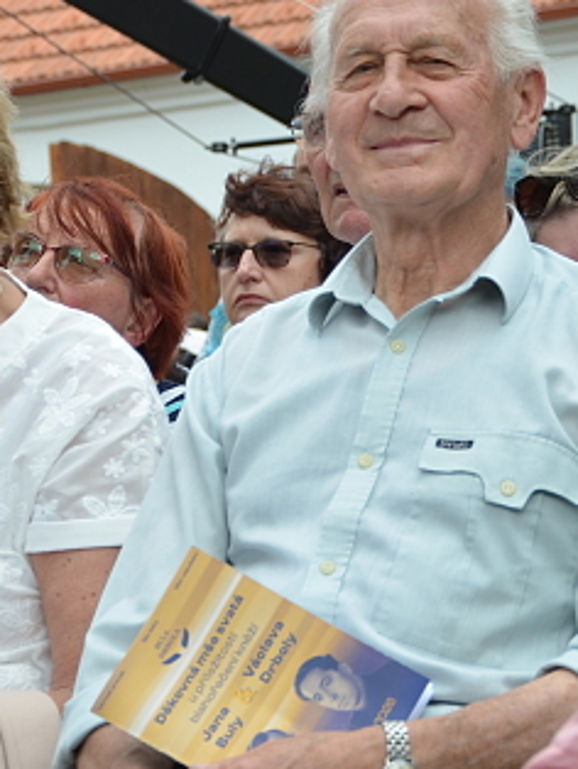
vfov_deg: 11.2
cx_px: 407
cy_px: 416
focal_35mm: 176
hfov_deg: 8.4
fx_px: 3913
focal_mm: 48
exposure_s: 1/250
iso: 100
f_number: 4.8
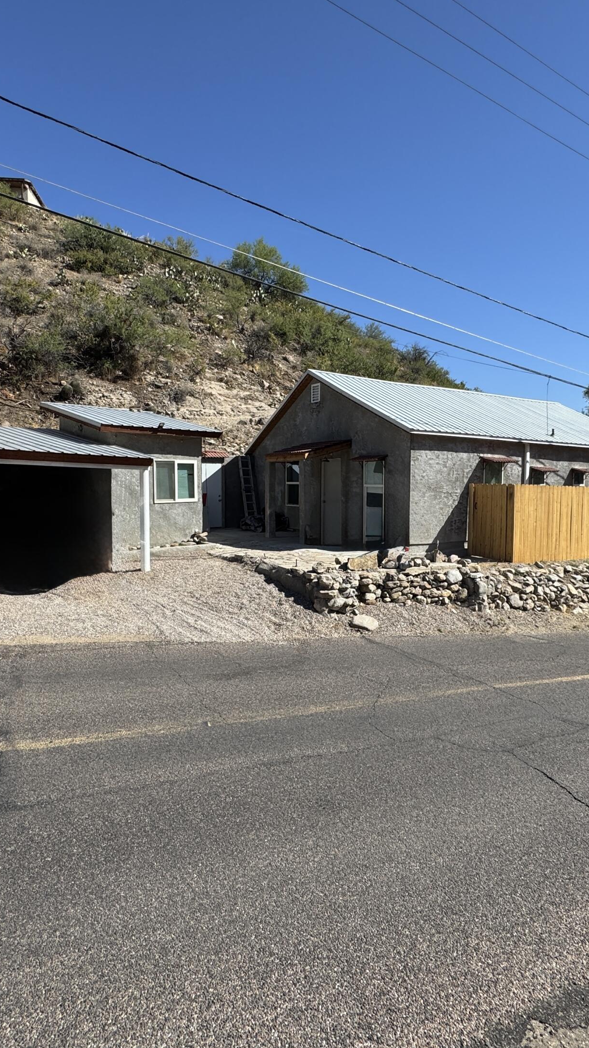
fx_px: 583
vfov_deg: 83.8
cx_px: 307
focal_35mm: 21
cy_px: 517
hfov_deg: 53.6
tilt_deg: -3.6
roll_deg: +0.1
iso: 50
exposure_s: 1/1927
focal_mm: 2.22
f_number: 2.2
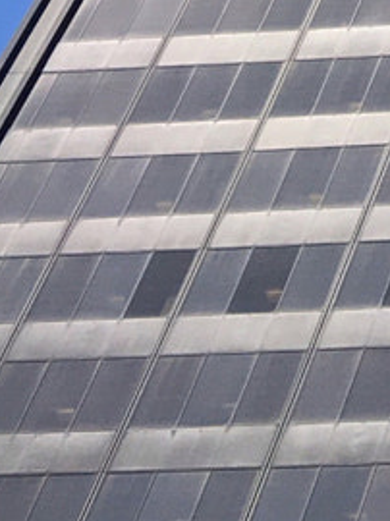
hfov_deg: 7.6
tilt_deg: +63.4
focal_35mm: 172
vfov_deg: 10.1
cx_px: 1149
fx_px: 2588
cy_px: -710
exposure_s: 1/1202
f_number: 2.2
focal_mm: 4.15
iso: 25
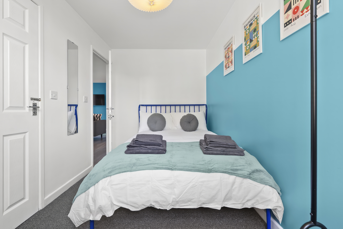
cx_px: 172
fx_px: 133
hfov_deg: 104.2
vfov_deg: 81.3
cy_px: 114
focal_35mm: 14
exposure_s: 1/5
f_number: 8
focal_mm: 14
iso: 400
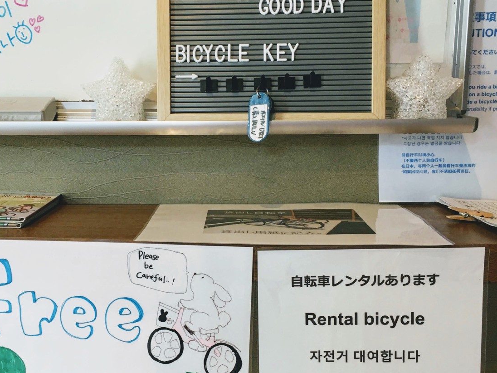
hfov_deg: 42.8
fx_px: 632
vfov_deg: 32.8
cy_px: 218
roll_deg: -0.1
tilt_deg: -11.8
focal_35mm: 44
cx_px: 205
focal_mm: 4.15
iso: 80
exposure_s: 1/30
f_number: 2.2
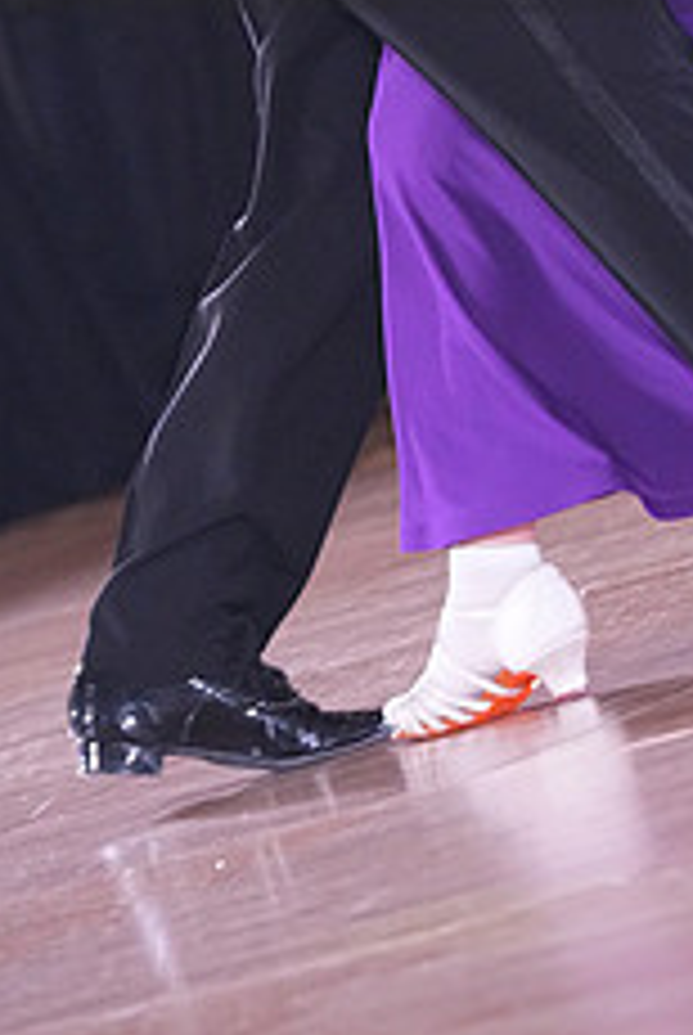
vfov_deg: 4.1
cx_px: 466
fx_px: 14508
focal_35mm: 504
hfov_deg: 2.7
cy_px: -135
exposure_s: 1/400
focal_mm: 200
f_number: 4.5
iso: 8000
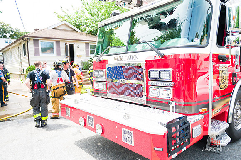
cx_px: 120
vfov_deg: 49.5
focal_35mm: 26
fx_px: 174
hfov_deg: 69.4
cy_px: 80
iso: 3200
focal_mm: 26
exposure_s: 1/8000
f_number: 3.2
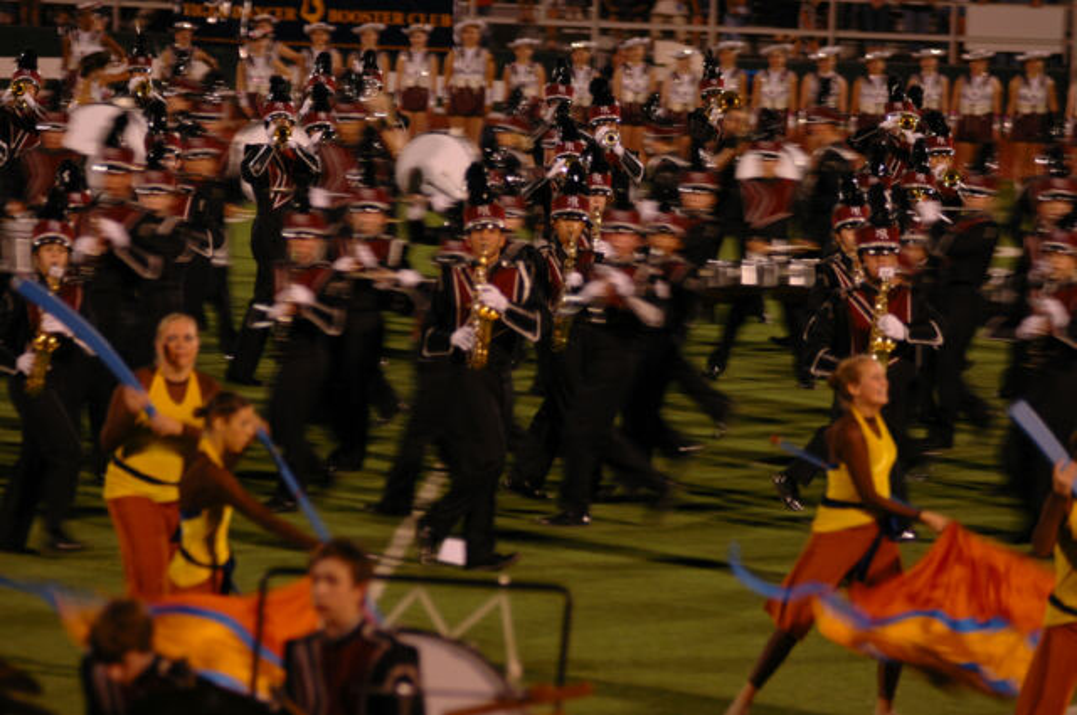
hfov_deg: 9.2
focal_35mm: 225
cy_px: 358
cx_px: 538
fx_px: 6723
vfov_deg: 6.1
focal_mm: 150
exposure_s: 1/30
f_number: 2.8
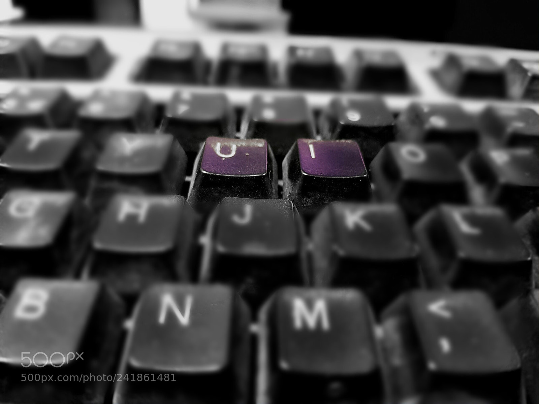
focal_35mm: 26
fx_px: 405
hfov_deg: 67.3
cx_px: 270
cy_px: 202
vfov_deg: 53.1
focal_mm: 4.2
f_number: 1.7
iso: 250
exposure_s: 1/10
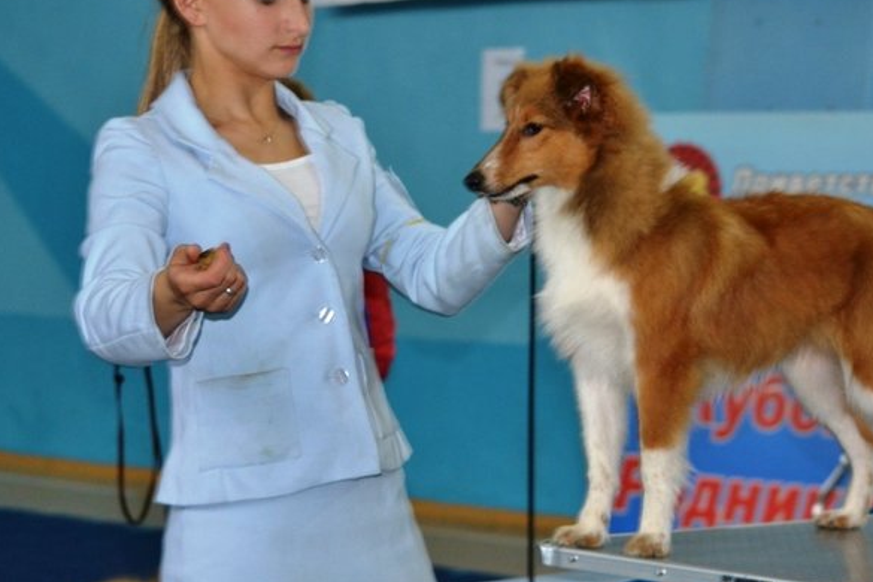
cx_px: 495
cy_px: 257
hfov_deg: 17.2
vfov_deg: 11.5
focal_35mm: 119
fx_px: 2886
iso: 800
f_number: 4.5
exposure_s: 1/60
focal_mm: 58
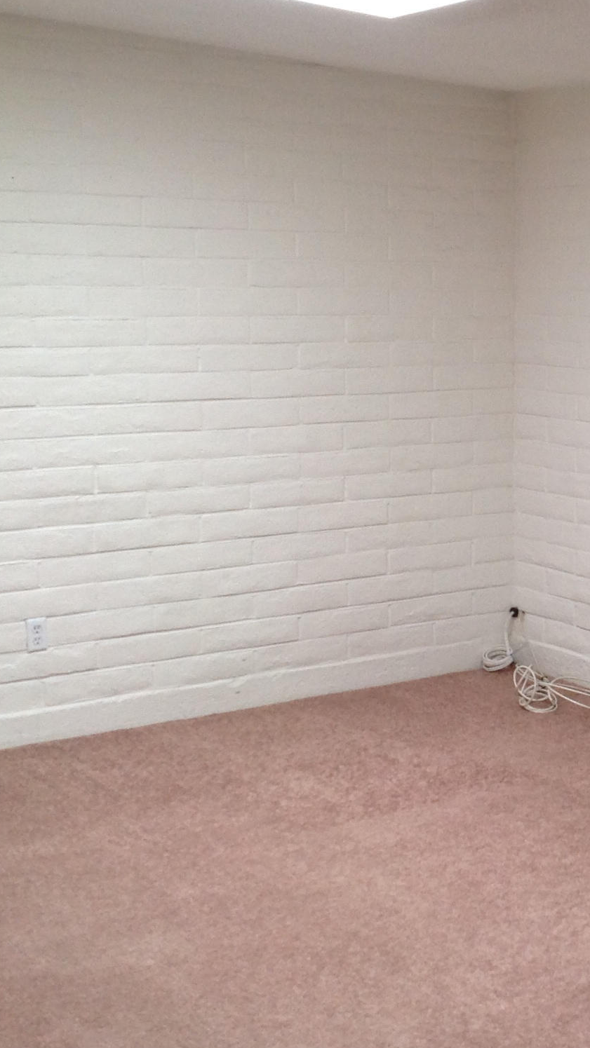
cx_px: 562
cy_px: 491
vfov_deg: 31.9
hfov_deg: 17.9
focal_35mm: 66
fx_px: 1836
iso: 80
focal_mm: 4.28
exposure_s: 1/15
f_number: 2.4
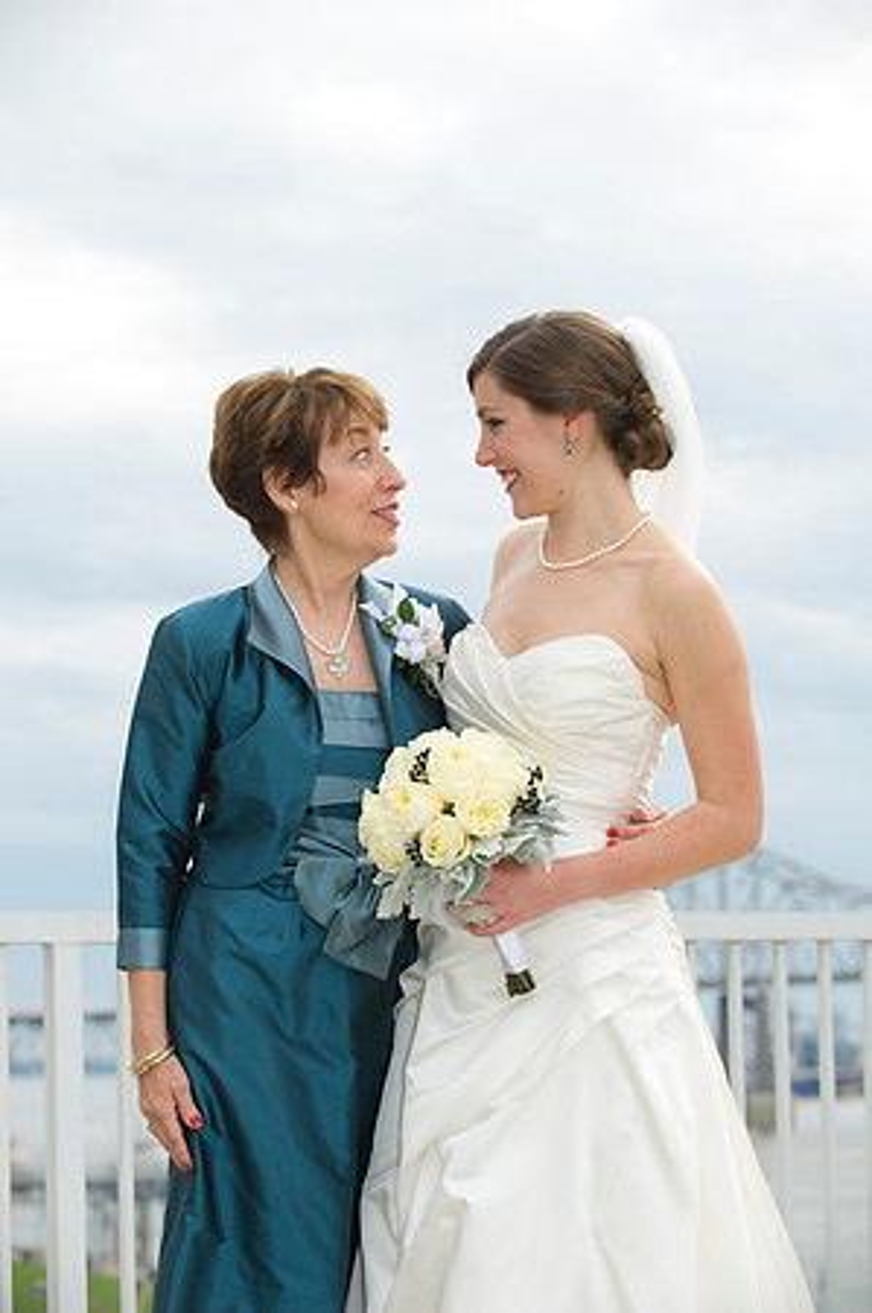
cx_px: 436
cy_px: 656
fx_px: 3277
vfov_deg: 22.6
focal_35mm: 90
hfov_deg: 15.2
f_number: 4.5
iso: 200
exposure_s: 1/200
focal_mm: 90
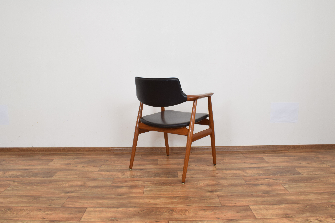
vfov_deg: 41.7
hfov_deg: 59.5
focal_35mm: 32
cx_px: 168
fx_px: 293
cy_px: 112
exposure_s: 4
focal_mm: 21
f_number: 25
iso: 100
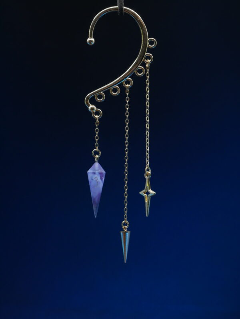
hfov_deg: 24.4
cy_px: 160
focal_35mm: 60
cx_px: 120
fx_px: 554
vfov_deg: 32.2
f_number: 6.3
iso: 800
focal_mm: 30
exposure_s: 1/60
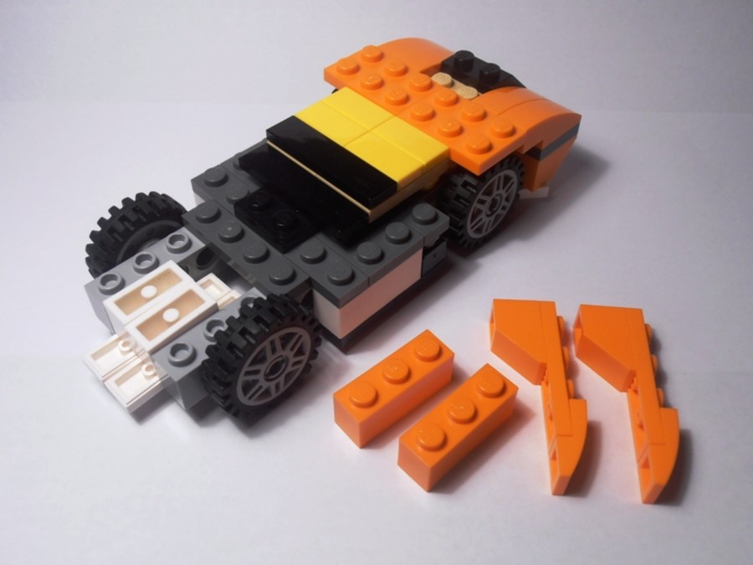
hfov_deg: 50.1
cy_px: 282
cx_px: 376
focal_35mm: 37
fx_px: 805
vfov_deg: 38.7
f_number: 3.9
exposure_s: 1/50
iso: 80
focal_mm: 6.61
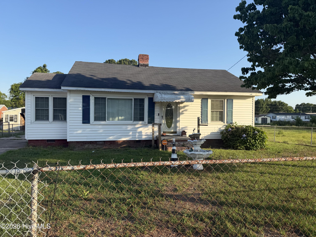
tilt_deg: -2.8
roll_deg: -1.7
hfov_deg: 71.6
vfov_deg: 56.8
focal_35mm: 24
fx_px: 219
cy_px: 118
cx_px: 158
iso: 80
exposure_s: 1/2299
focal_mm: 6.76
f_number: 1.78
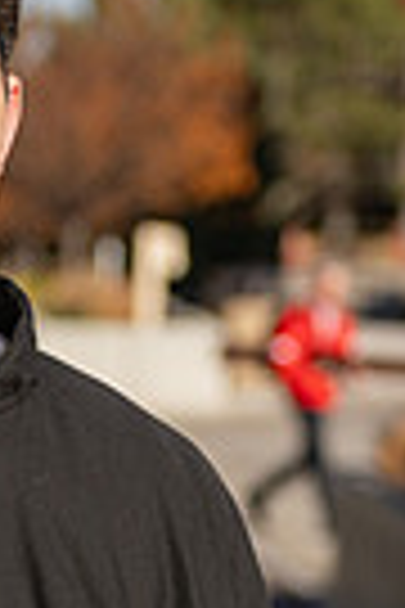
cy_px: 513
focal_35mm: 186
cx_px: 76
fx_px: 3139
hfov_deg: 7.4
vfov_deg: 11.0
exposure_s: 1/3200
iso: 100
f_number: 2.8
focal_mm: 56
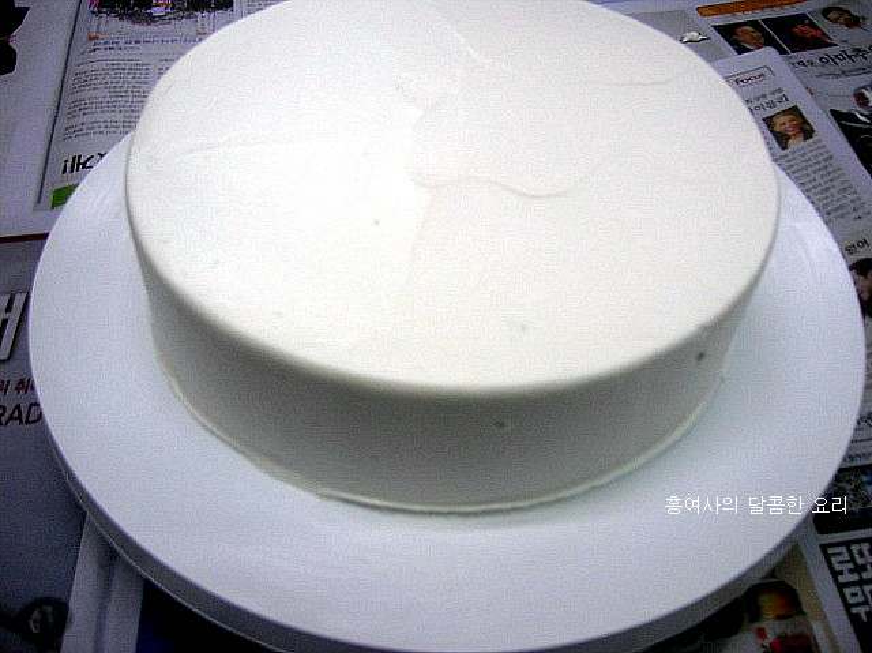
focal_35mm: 34
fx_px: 856
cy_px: 326
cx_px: 436
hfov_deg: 54.0
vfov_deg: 41.7
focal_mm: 5.7
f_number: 2.9
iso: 50
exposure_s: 1/40.5
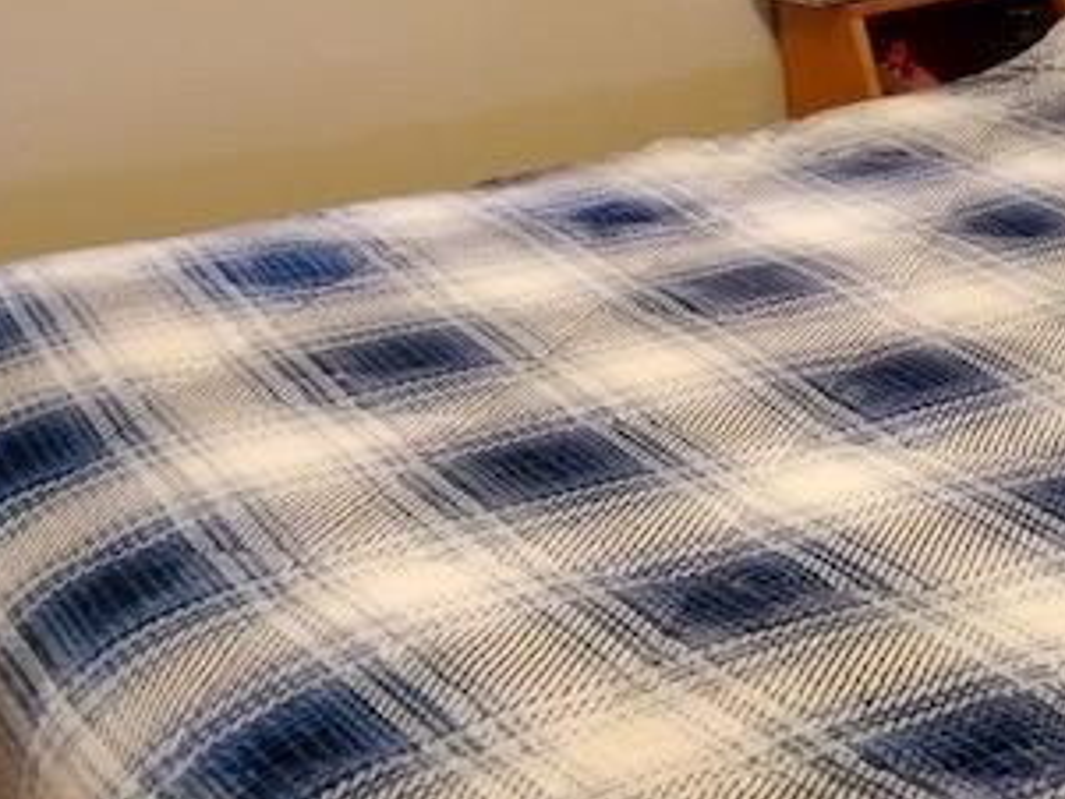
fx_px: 2616
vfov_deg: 17.1
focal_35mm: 85
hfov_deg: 22.1
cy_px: 67
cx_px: 1086
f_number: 1.8
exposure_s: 1/10
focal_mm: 4.4
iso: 400
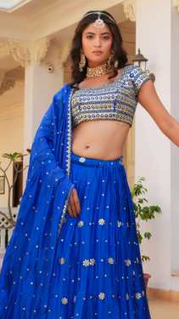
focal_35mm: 44
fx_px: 371
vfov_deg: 45.6
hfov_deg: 27.1
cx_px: 87
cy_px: 216
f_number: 6.3
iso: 100
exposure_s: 1/160
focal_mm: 30
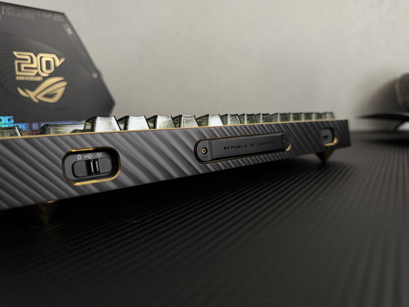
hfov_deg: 71.6
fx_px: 284
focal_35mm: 24
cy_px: 154
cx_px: 204
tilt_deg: -8.8
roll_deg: +0.6
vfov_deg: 56.8
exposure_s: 1/60
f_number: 1.78
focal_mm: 6.76
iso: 400
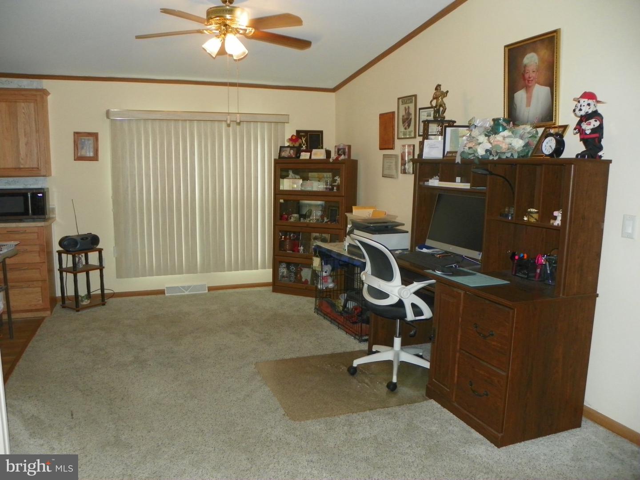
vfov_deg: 53.1
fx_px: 481
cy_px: 240
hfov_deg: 67.3
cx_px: 320
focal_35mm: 26
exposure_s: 1/30
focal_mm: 4.6
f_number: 2.8
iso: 200
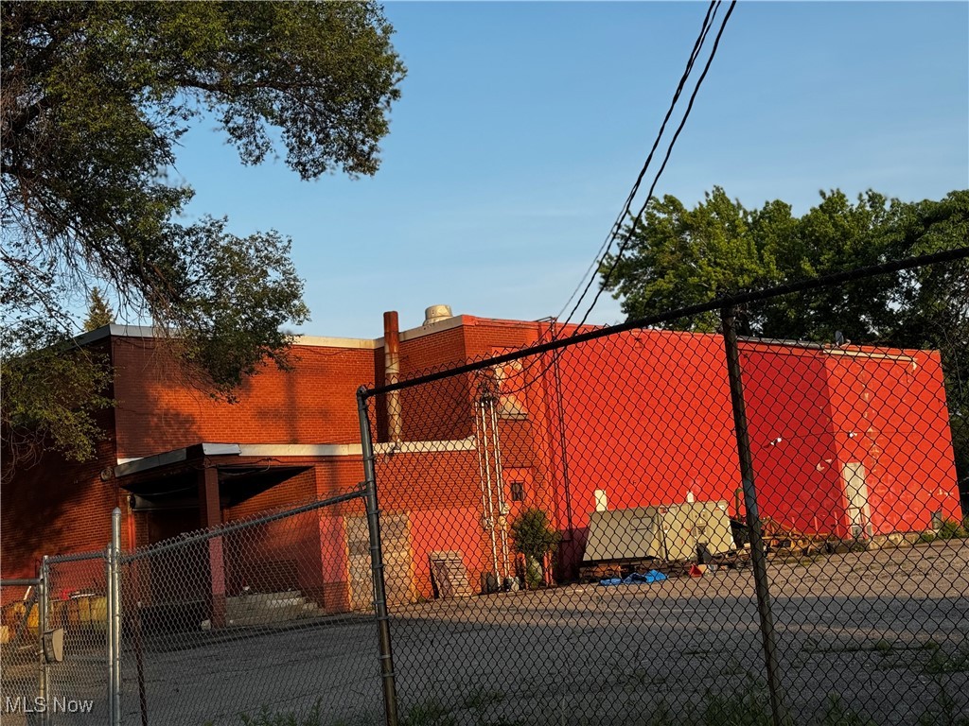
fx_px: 1344
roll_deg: +4.8
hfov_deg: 39.7
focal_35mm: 48
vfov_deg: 30.3
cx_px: 484
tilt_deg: +8.5
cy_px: 363
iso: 64
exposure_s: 1/1923
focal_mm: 6.76
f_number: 1.78
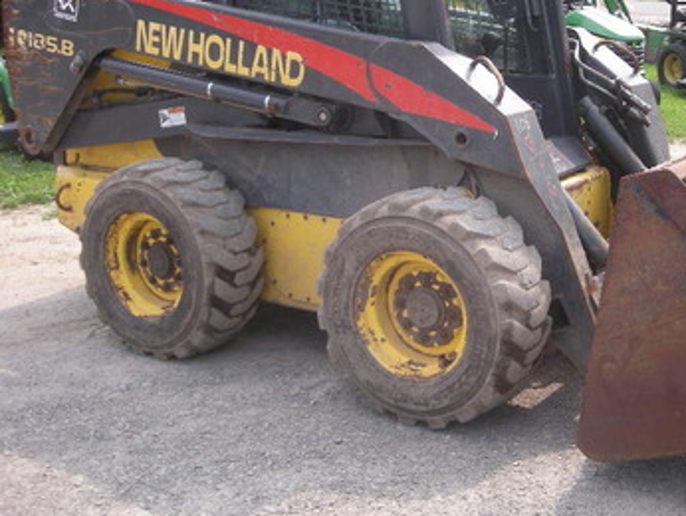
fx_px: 1091
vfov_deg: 26.2
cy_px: 127
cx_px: 452
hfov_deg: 34.6
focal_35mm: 55
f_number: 2.8
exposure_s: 1/352
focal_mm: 5.7
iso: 50
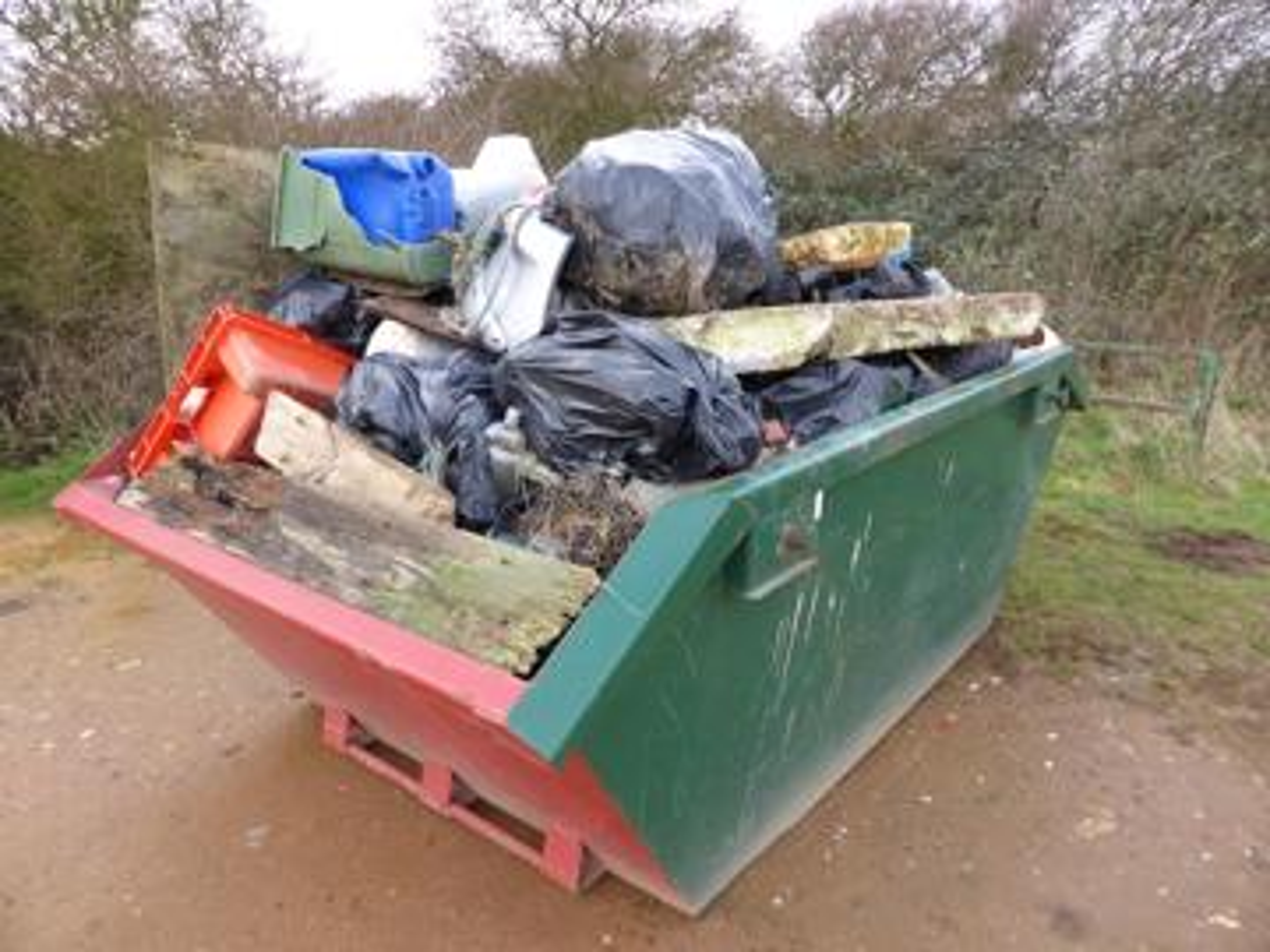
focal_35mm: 24
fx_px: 881
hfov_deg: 71.6
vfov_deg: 56.8
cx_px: 635
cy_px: 476
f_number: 3.3
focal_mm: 4.3
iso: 100
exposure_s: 1/100
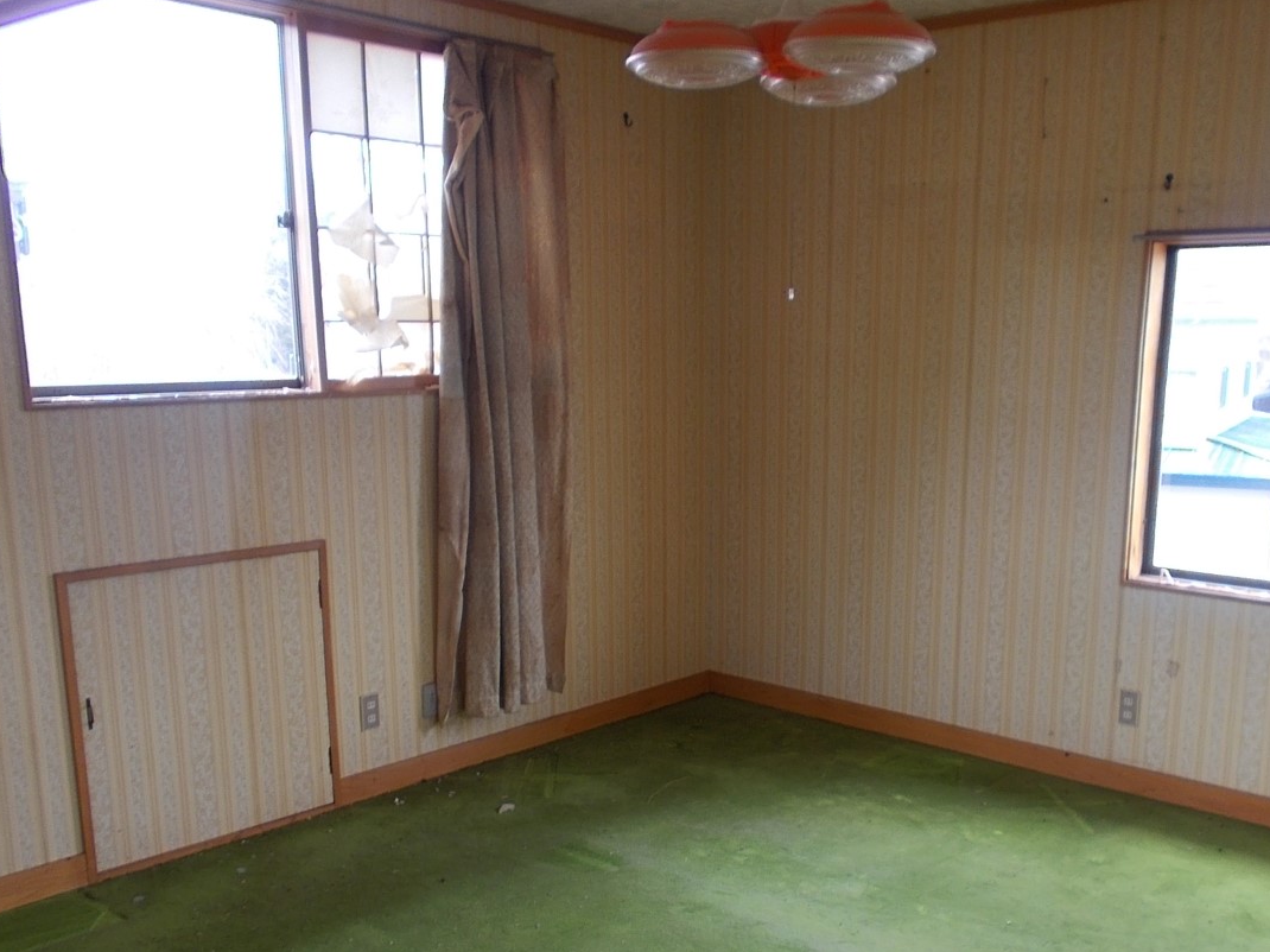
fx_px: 1284
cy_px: 620
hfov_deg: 52.4
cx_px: 743
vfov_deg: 40.3
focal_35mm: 35
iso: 80
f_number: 3.2
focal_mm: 4.6
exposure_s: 1/25
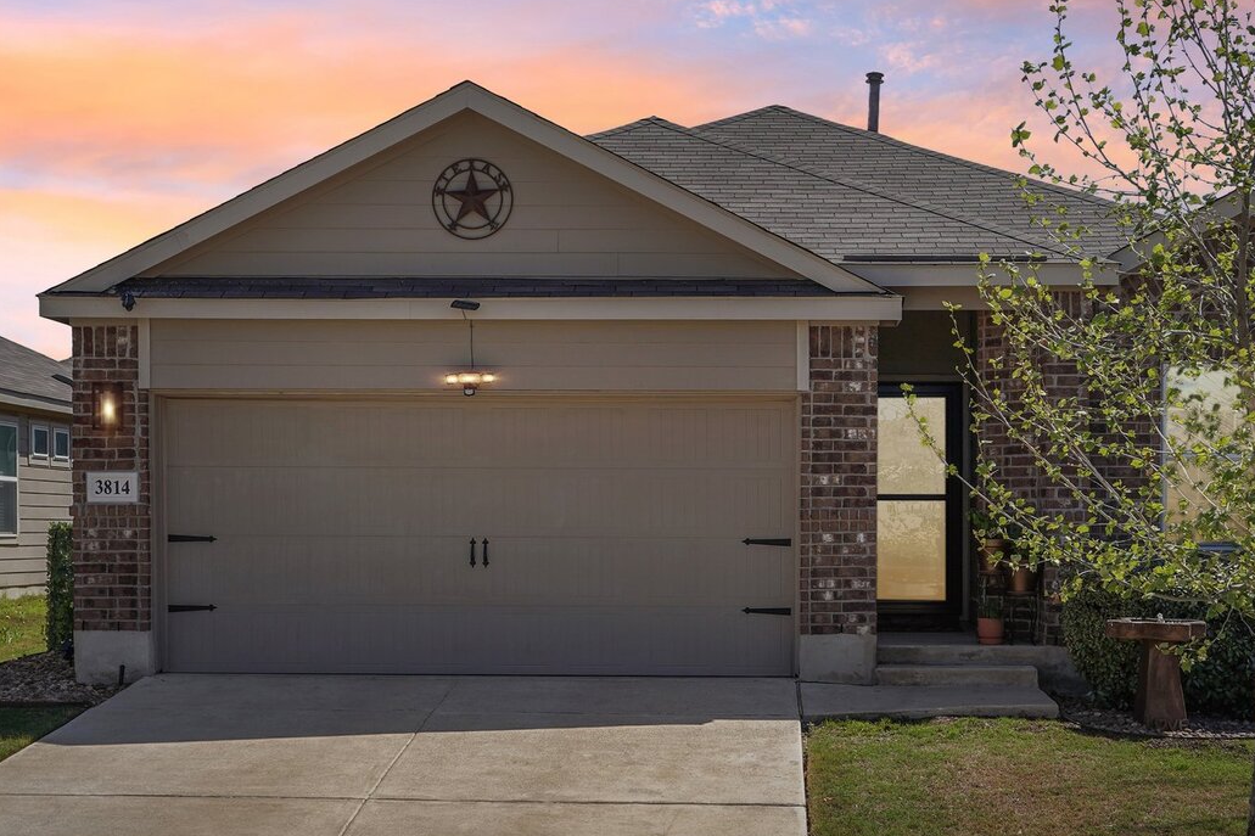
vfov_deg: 24.6
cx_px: 767
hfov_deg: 36.1
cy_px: 335
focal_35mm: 55
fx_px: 1917
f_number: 8
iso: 100
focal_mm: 35
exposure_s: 1/320
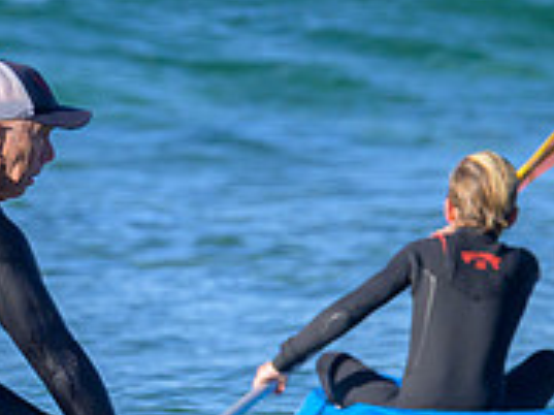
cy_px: 227
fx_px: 25158
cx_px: 159
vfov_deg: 0.9
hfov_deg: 1.3
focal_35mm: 1573
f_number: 7.1
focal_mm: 370
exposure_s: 1/1600
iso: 560
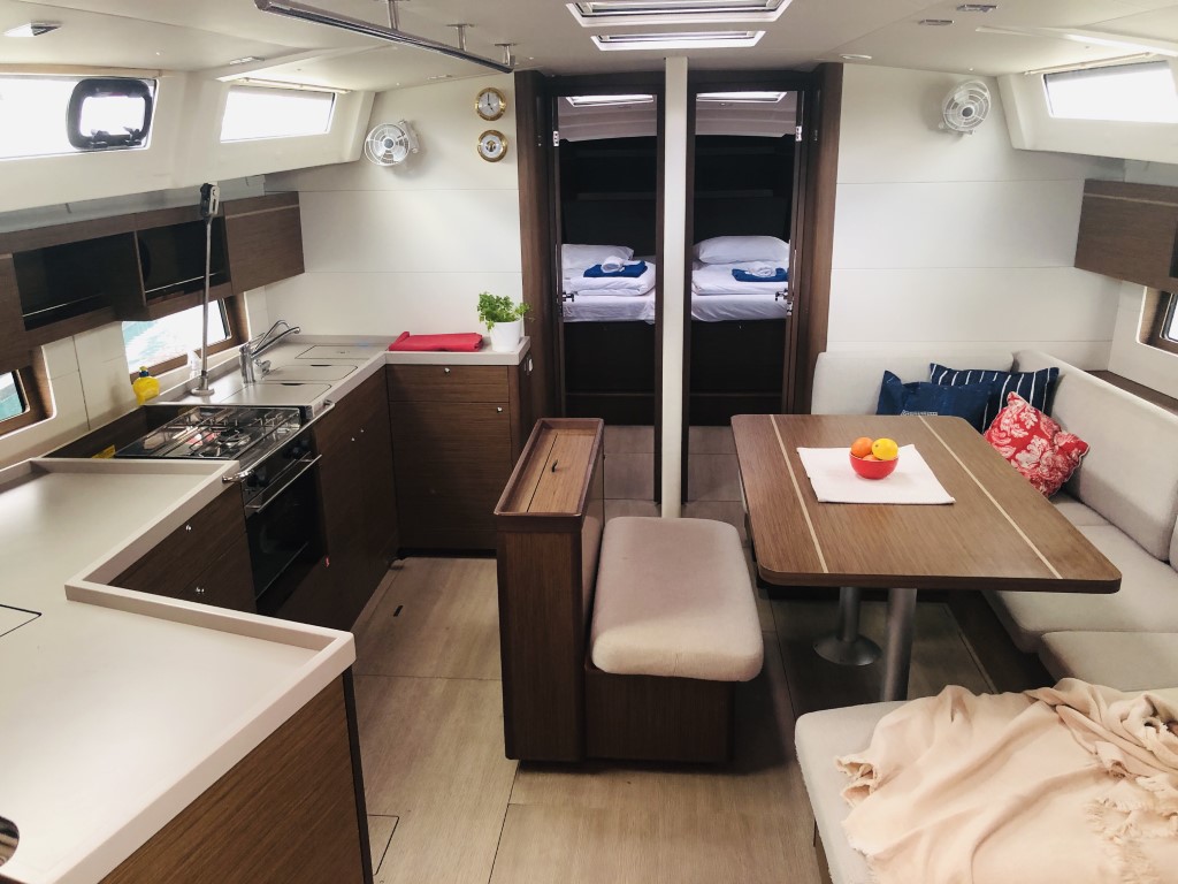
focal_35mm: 28
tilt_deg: -18.5
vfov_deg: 49.7
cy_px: 442
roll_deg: +1.7
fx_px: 953
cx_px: 589
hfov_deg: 63.4
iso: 40
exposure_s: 1/30
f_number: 1.8
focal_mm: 3.99
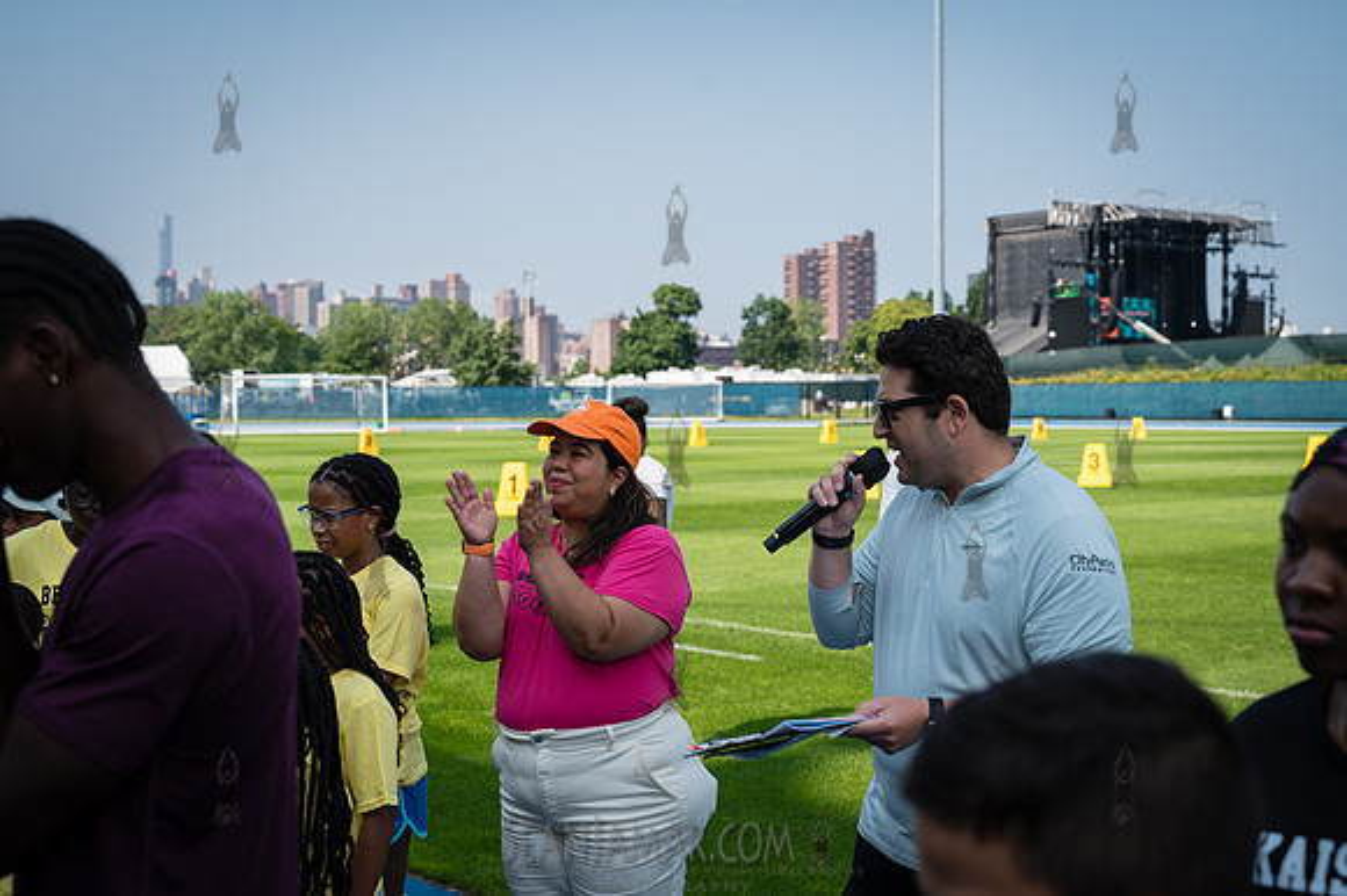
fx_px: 1907
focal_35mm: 51
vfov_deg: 26.5
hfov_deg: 38.9
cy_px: 448
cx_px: 674
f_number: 5
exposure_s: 1/500
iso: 100
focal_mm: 51
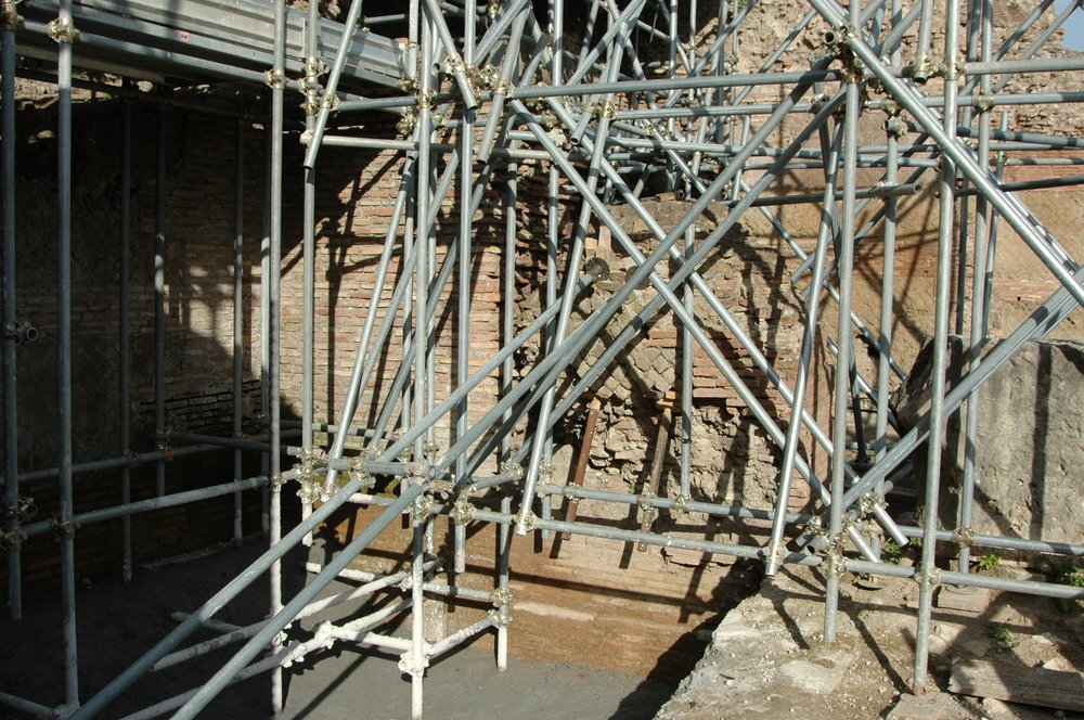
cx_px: 542
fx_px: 1083
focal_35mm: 36
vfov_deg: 36.8
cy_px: 360
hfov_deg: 53.2
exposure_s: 1/320
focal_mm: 24
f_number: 9
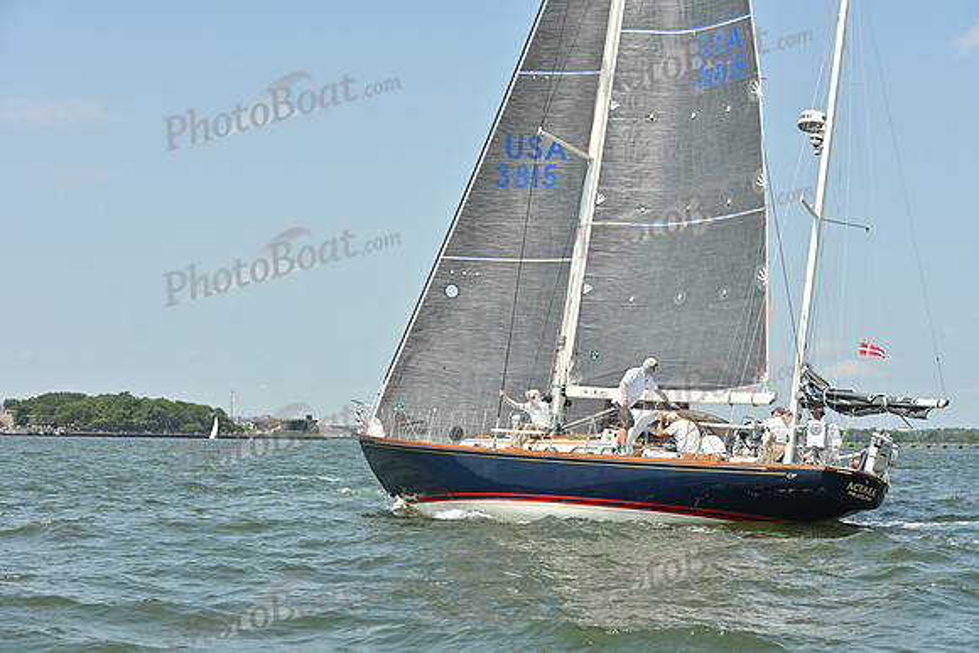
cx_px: 490
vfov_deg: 18.2
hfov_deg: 27.0
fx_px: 2040
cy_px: 326
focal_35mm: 75
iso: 320
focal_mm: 75
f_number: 8
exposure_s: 1/1250
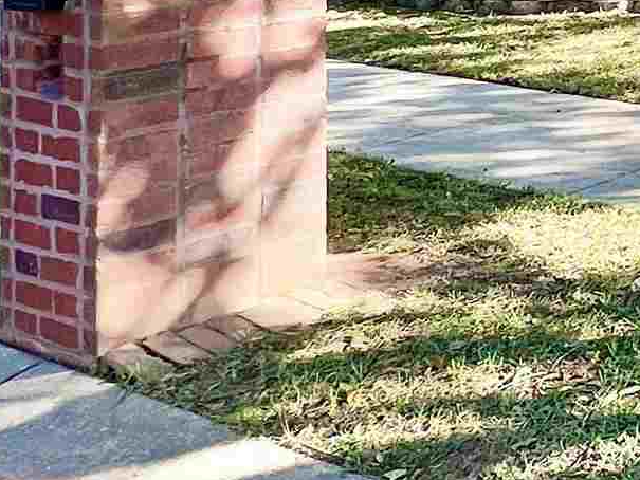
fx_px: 1220
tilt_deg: -0.3
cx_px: 1124
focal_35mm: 66
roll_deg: -0.6
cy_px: -193
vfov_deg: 19.9
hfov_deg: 21.0
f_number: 1.8
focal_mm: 1.57
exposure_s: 1/292
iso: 32
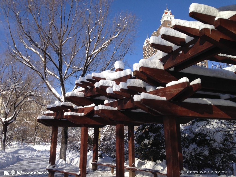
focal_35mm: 33
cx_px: 118
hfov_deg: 55.4
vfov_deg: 42.9
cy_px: 88
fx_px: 225
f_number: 2.4
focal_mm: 4.12
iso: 50
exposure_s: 1/1938
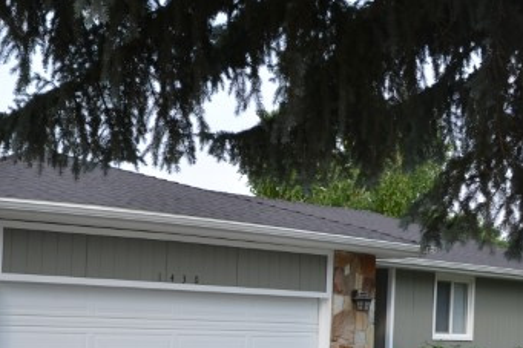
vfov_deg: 23.1
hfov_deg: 34.8
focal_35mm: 57
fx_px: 828
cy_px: 316
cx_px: 184
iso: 100
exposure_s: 1/160
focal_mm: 18
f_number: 6.3
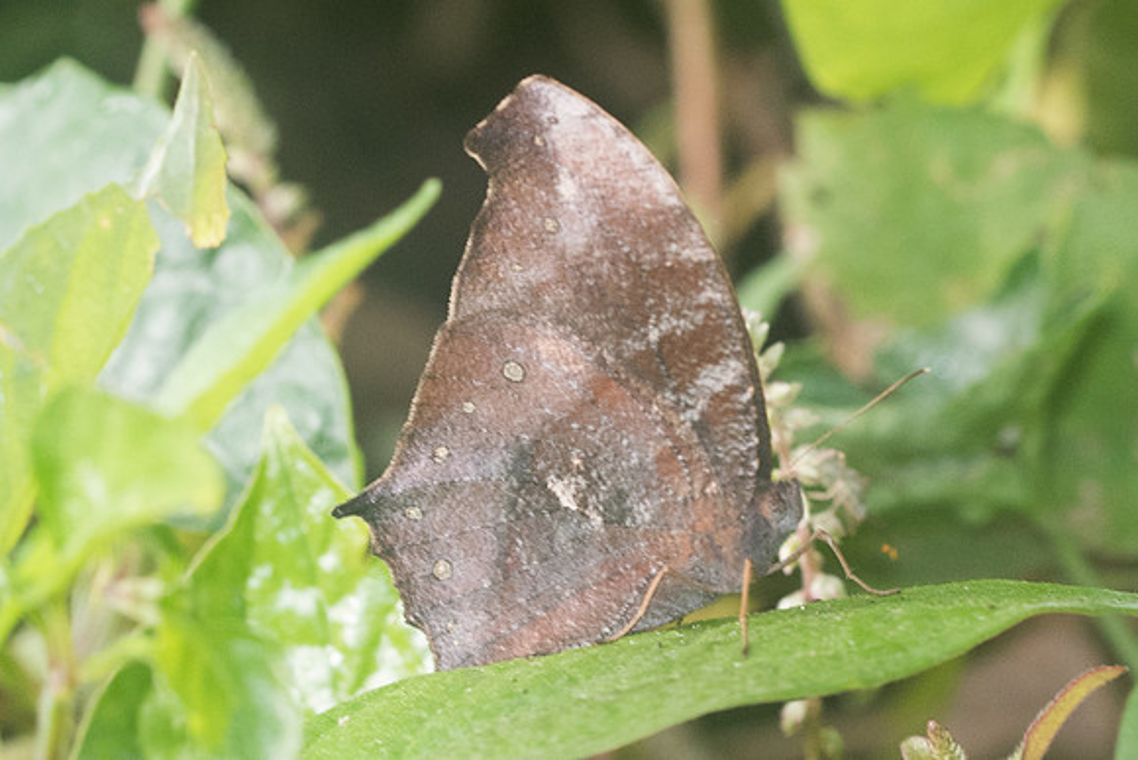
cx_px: 615
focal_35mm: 608
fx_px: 19212
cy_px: 481
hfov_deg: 3.4
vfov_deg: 2.3
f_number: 5.6
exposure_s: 1/250
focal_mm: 150
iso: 800
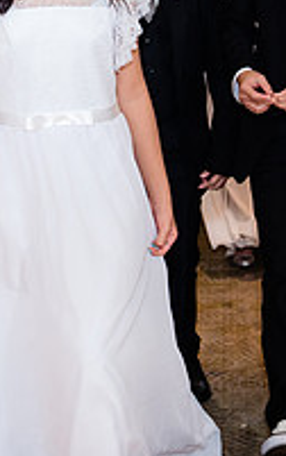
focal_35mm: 106
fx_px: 1319
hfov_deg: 12.4
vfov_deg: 19.3
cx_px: 166
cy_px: 67
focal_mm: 36
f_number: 4
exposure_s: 1/160
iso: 1250
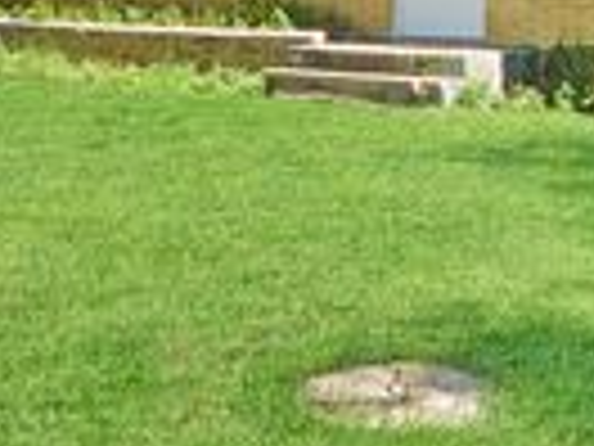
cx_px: 378
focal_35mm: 87
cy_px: -65
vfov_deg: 16.4
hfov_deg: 22.4
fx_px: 1493
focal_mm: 4
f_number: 3
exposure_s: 1/1000
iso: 125
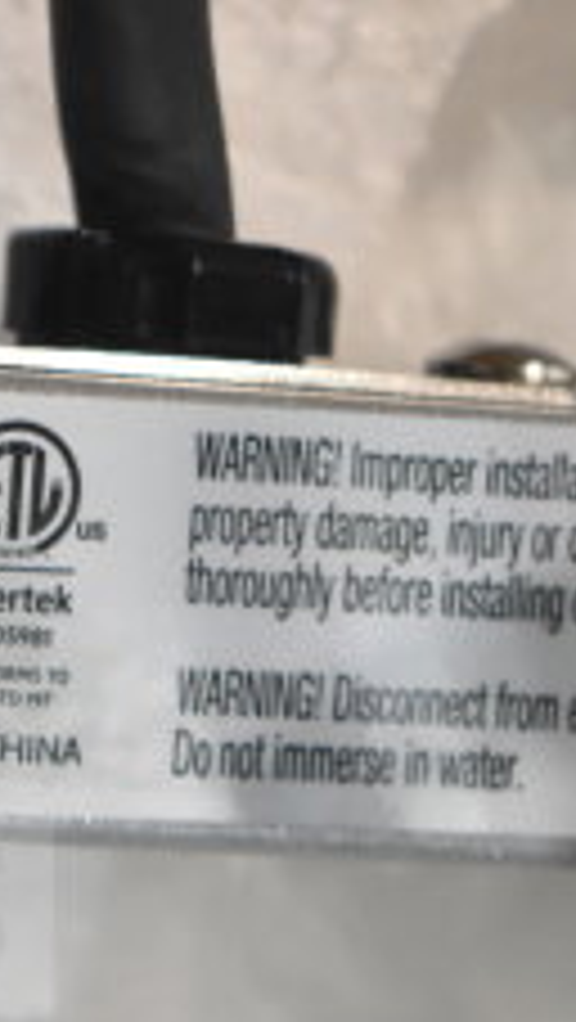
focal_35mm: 194
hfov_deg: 6.1
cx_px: -454
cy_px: 660
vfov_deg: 11.1
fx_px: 5258
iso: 1400
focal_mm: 46
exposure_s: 1/80
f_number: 5.3
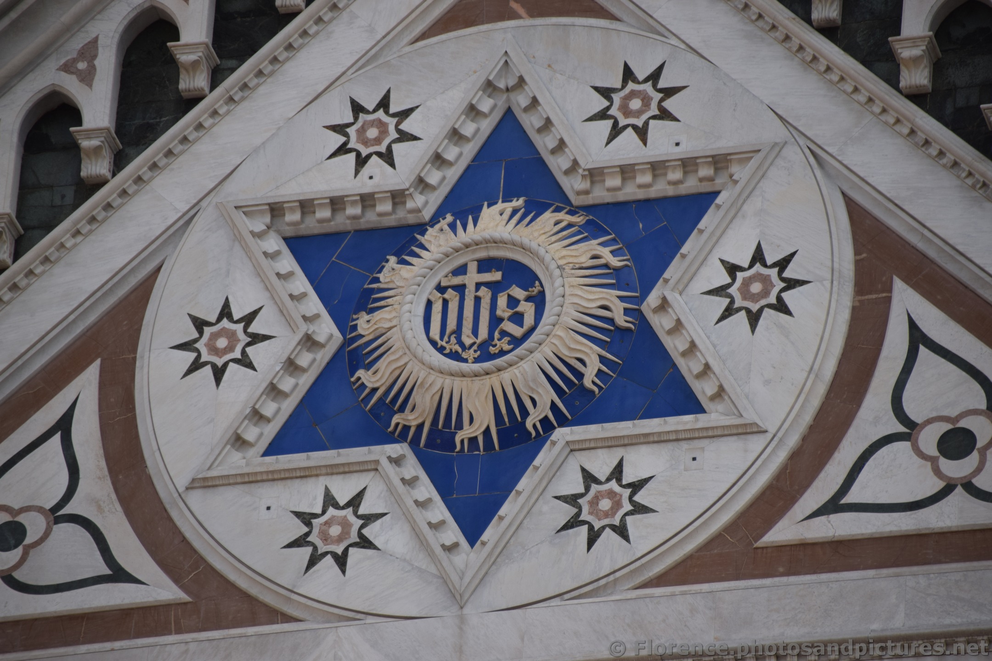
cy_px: 330
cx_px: 496
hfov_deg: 6.5
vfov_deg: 4.4
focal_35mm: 315
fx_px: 8679
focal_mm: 210
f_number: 7.1
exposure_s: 1/800
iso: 200
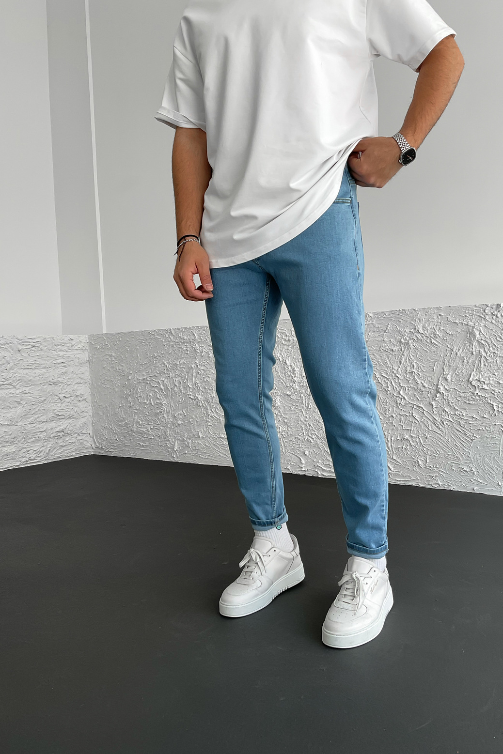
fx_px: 650
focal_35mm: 31
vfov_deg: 60.3
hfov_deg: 42.3
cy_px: 387
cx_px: 271
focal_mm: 3
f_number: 1.8
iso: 16
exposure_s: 1/120
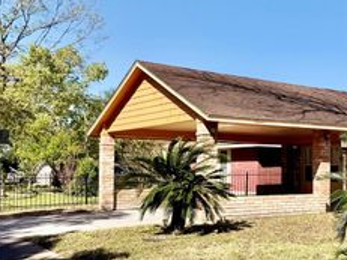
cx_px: 374
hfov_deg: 32.7
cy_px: 150
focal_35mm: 52
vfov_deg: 28.0
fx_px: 521
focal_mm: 6.76
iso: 80
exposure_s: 1/4673
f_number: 1.78
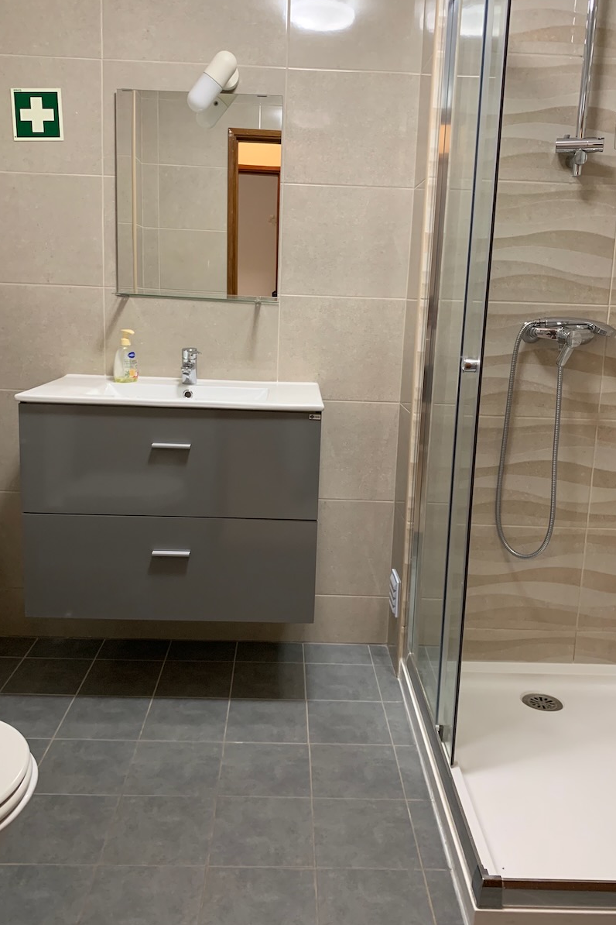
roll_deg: -1.9
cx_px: 303
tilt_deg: -10.2
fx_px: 744
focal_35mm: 29
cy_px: 438
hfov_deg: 45.0
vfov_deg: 63.6
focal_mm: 4.25
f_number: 1.8
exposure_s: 1/50
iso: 250
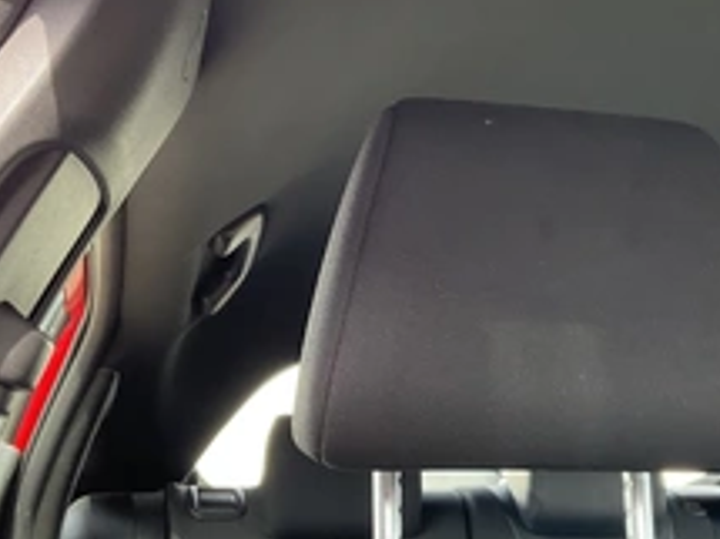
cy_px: 402
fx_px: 1123
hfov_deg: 35.4
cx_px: 445
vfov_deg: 26.7
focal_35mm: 54
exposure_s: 1/122
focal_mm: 3
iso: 64
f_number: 1.8
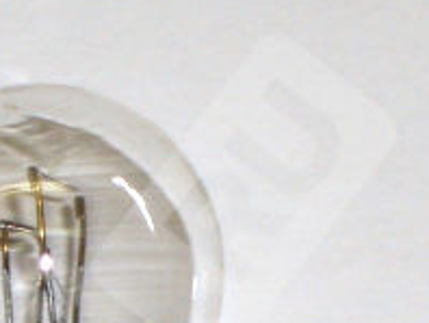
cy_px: 486
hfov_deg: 5.1
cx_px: 24
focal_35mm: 388
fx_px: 4814
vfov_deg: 3.8
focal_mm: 13.9
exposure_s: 1/60
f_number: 5.9
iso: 80
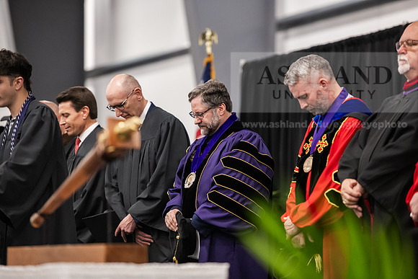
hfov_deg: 11.7
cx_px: 209
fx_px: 2032
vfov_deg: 7.9
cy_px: 140
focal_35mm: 175
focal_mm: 175
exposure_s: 1/200
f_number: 3.2
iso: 4000
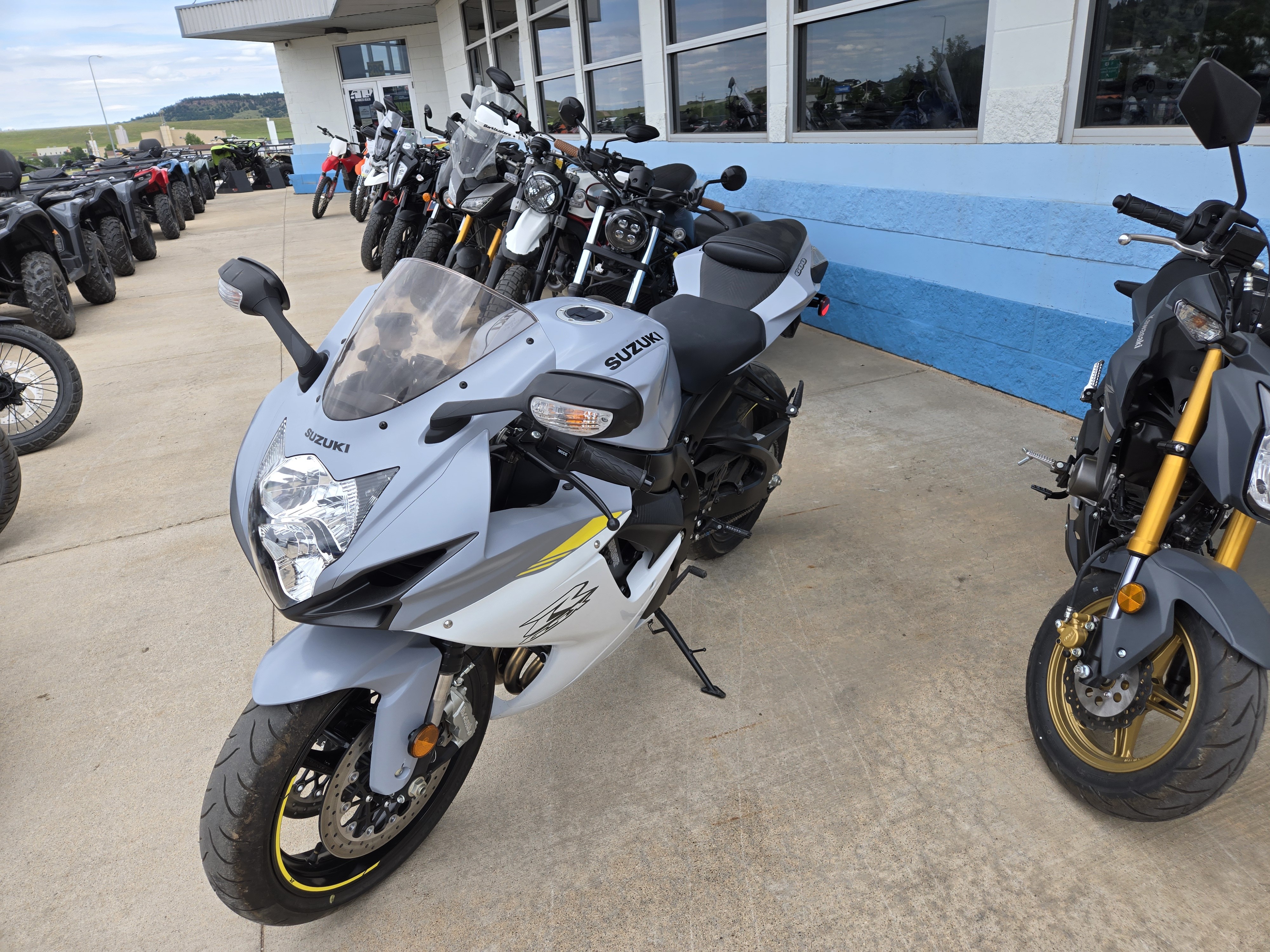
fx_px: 844
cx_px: 635
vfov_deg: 58.9
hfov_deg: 73.9
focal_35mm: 23
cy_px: 476
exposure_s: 1/838
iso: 25
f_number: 1.8
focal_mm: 5.4
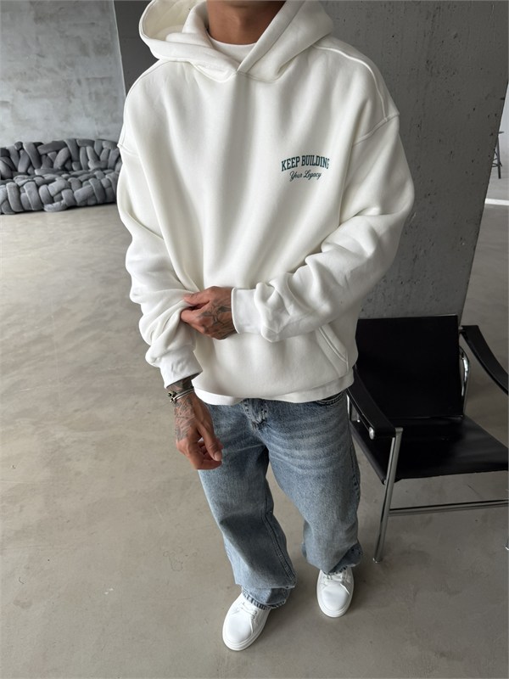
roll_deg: +2.1
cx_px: 254
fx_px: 471
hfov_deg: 56.8
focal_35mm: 24
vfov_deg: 71.6
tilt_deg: -27.9
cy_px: 340
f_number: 1.78
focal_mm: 6.76
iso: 80
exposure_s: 1/315
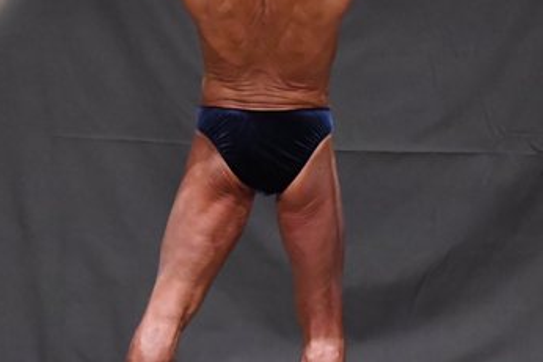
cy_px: 129
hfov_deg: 3.8
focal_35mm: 537
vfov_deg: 2.6
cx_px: 348
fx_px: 8103
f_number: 5.6
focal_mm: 160
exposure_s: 1/400
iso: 6400
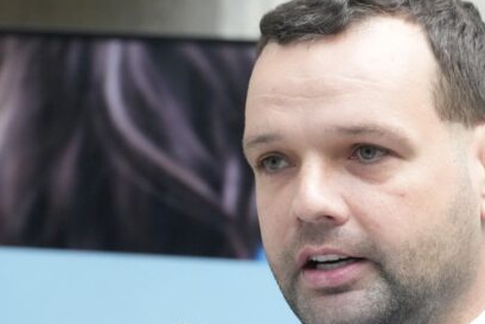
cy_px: 195
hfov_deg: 4.0
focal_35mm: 510
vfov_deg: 2.7
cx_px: 338
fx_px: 6873
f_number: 5.6
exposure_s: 1/320
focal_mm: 200
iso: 4000
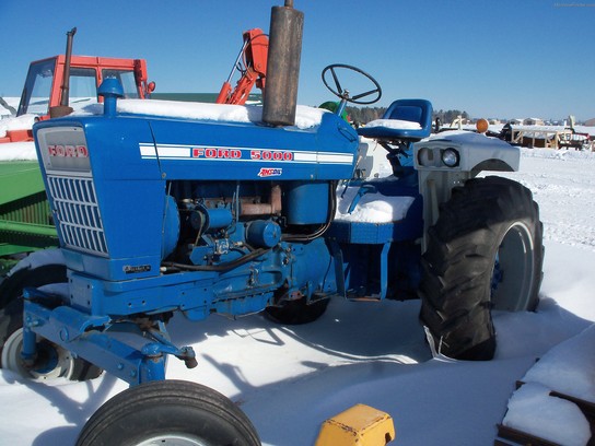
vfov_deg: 40.7
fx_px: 602
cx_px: 298
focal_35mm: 35
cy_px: 223
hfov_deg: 52.6
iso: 80
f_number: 5.5
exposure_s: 1/800
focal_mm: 6.3
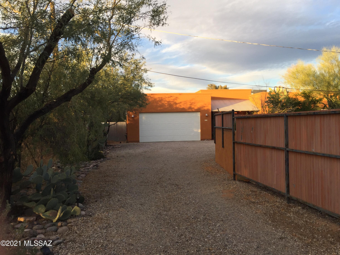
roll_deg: -0.3
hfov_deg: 61.7
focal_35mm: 29
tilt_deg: -0.8
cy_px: 128
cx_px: 170
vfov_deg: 48.2
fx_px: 285
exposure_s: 1/344
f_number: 2.2
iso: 32
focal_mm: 4.15
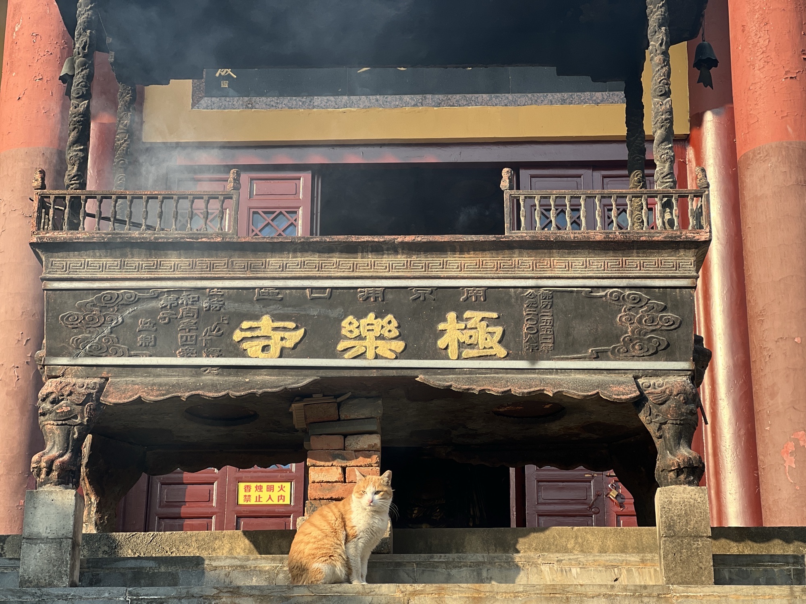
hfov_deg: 25.3
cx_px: 403
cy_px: 302
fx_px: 1793
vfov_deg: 19.1
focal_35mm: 77
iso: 20
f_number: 2.8
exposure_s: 1/124
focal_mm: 9
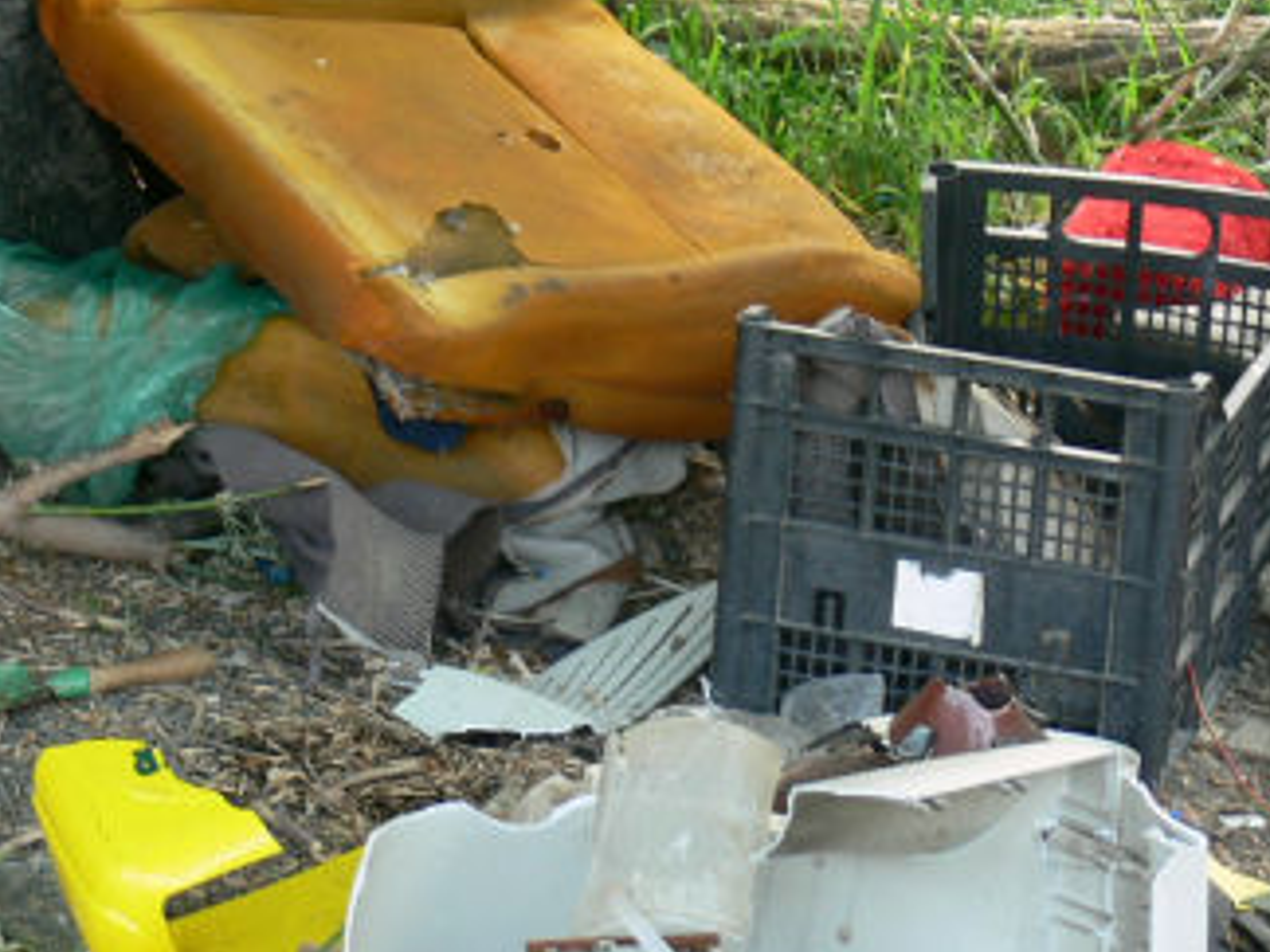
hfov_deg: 12.6
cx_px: 659
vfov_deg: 9.5
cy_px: 501
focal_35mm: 157
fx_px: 5760
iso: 80
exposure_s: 1/30
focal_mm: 15
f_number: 3.2
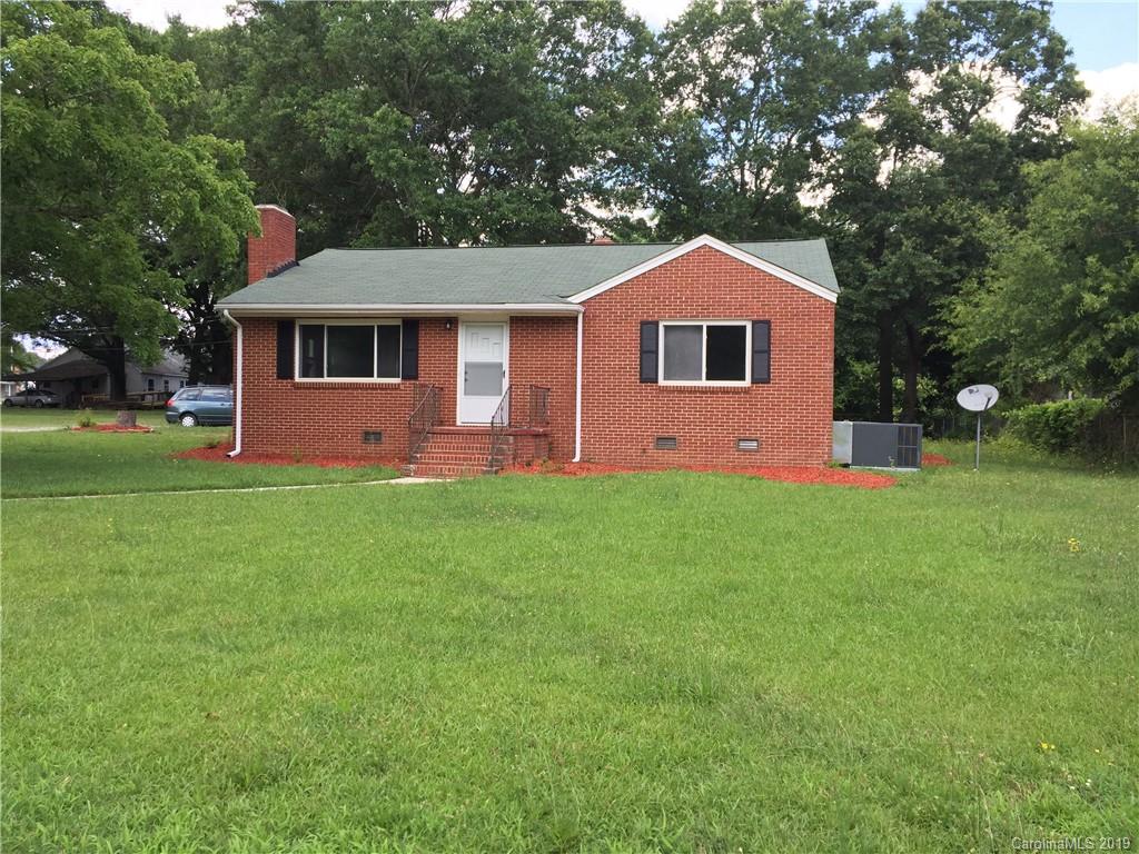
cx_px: 570
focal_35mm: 29
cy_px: 427
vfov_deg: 48.2
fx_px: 954
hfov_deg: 61.7
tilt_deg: -0.6
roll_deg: +0.3
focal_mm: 4.15
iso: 32
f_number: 2.2
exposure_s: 1/295
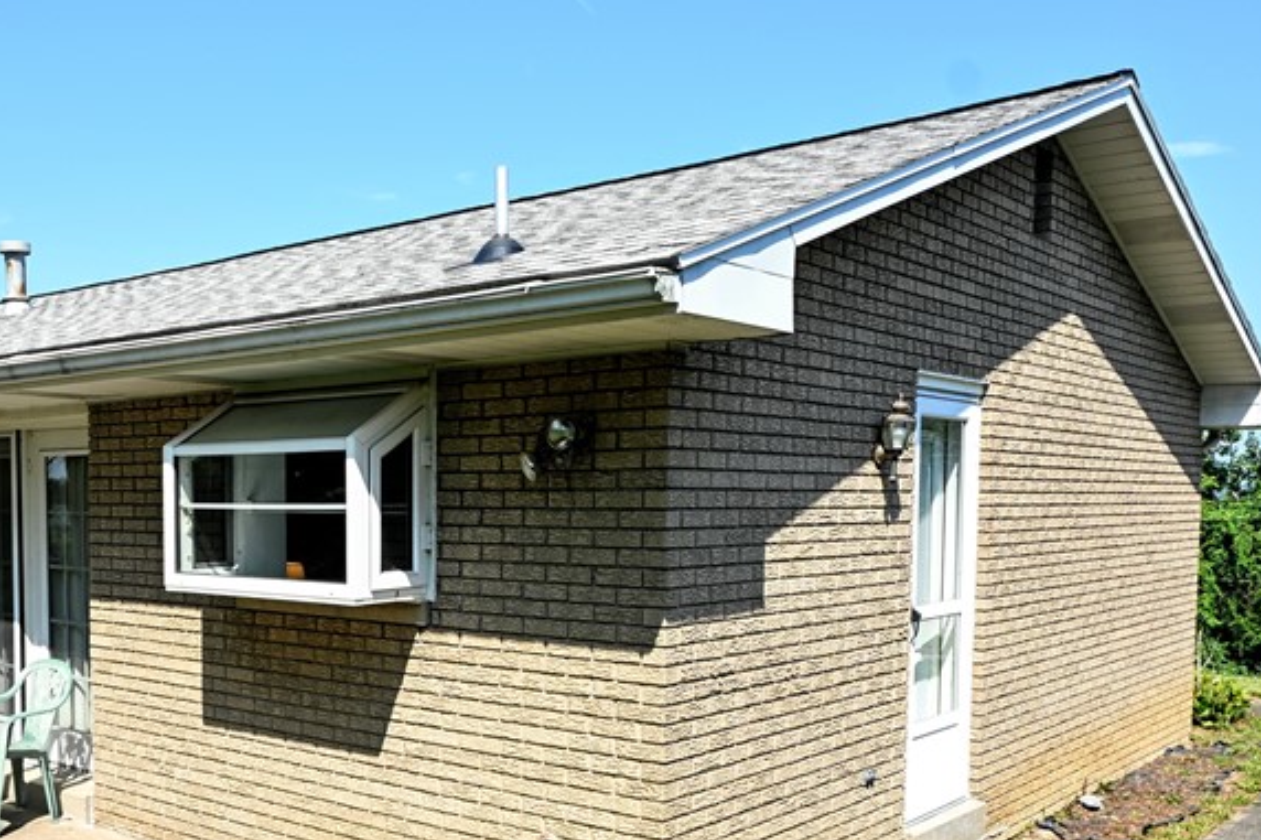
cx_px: 375
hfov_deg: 48.9
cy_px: 580
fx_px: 1347
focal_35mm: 38
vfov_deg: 34.2
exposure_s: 1/125
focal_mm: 13.5
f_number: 8
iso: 100
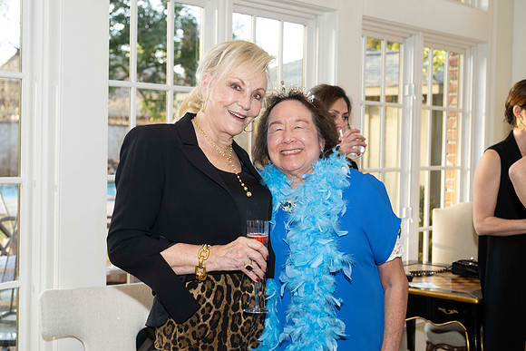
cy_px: 176
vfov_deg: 25.1
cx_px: 263
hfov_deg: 36.9
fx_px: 789
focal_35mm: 54
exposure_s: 1/80
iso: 800
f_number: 5.6
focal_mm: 54
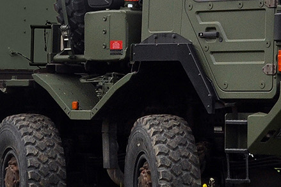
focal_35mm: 256
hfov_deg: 8.0
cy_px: -85
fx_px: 2000
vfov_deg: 5.3
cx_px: 200
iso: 400
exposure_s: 1/400
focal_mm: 35
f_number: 8
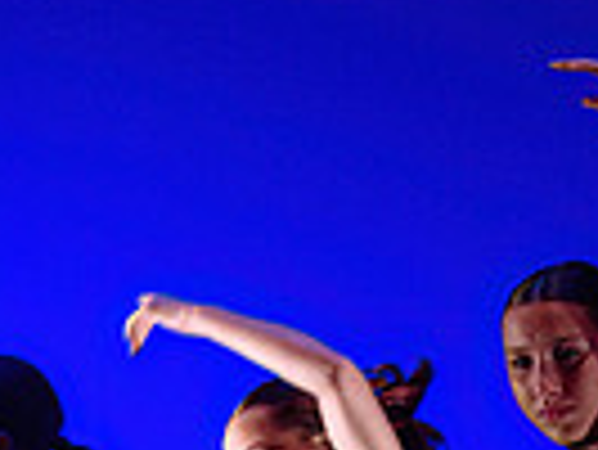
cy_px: 887
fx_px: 12484
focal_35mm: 722
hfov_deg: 2.7
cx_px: -466
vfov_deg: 2.1
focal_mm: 150
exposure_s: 1/320
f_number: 2.8
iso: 1600
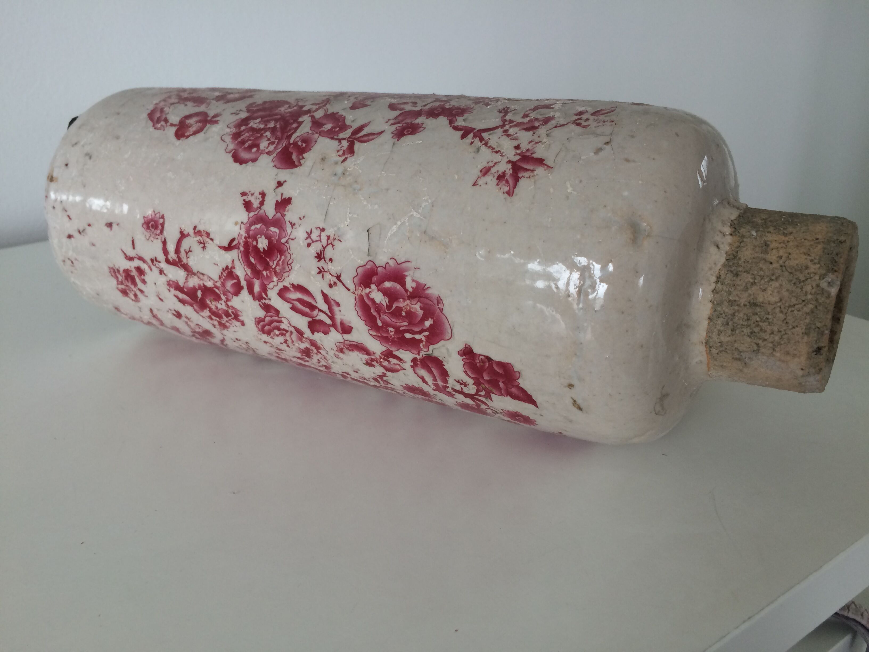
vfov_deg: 48.2
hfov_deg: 61.7
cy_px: 326
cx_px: 434
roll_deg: +2.1
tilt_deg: -22.7
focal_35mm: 29
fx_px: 728
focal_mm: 4.15
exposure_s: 1/33
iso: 40
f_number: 2.2
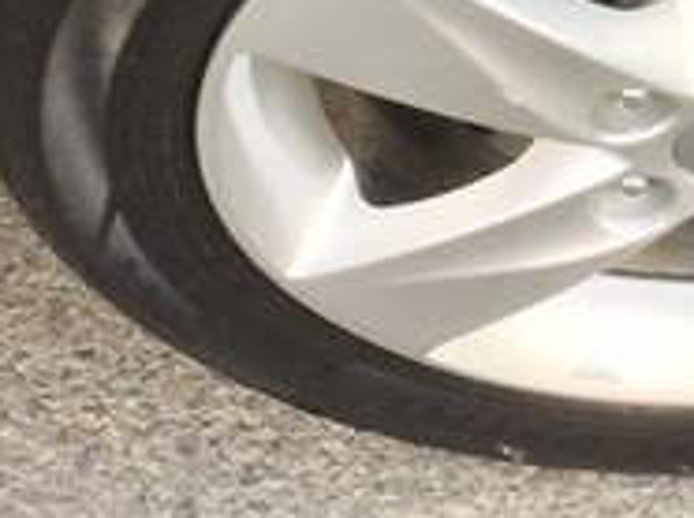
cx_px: 631
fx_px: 2062
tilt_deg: -50.1
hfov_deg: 18.8
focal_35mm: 103
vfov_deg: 13.6
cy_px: -222
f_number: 2.2
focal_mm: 4.15
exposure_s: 1/50
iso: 40
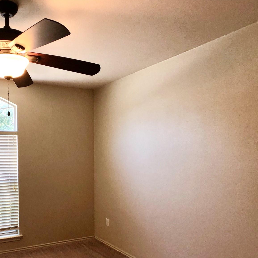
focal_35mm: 44
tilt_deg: -2.7
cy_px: 169
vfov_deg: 38.0
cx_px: 60
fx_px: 371
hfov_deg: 37.3
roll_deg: +0.8
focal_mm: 4
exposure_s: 1/40
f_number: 1.8
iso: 20
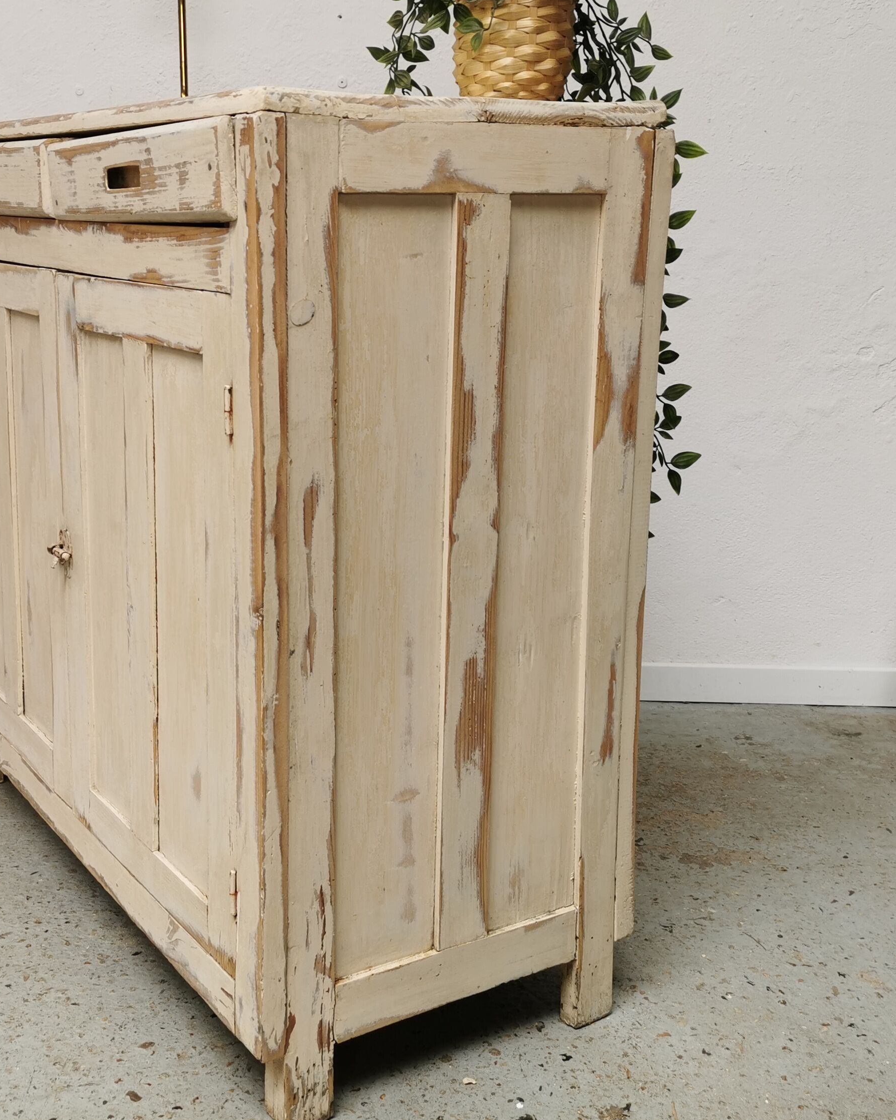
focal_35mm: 43
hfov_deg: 34.8
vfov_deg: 42.9
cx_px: 370
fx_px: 1425
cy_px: 513
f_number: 1.8
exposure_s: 1/116
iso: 50
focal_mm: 5.58
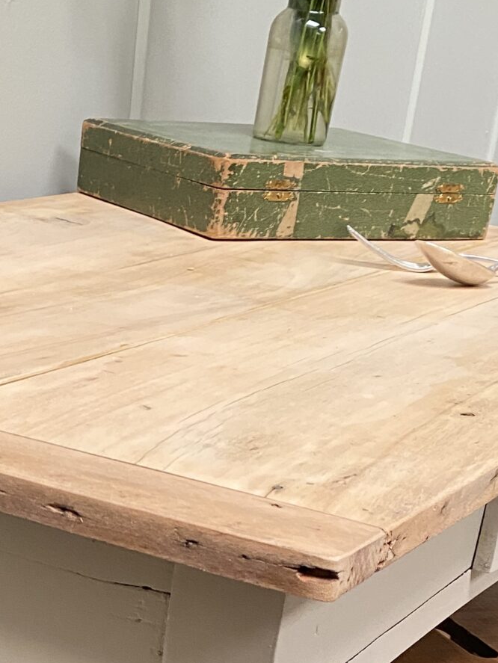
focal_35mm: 75
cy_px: 852
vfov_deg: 23.2
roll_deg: -3.0
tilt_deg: -30.9
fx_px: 1438
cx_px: -12
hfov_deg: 19.1
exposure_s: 1/60
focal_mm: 4.25
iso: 200
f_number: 1.8
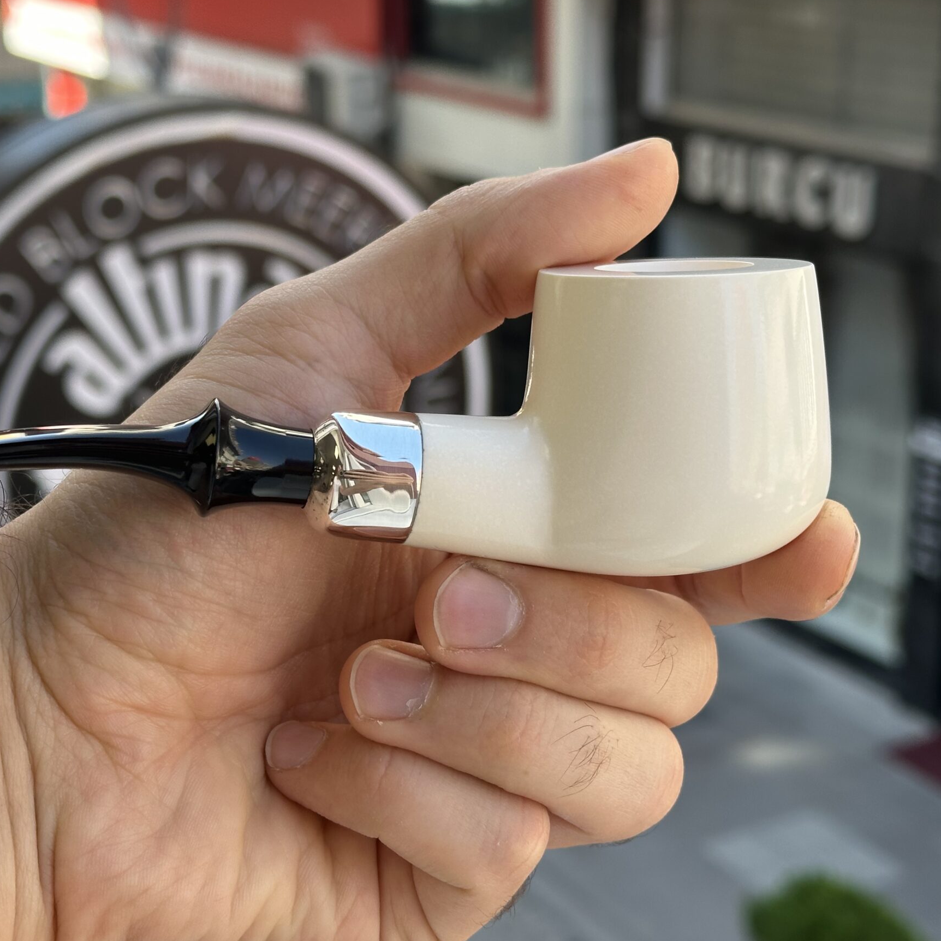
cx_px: 404
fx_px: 1938
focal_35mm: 63
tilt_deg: -17.9
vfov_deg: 27.3
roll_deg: +0.6
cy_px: 463
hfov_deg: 27.3
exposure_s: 1/489
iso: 64
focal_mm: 6.86
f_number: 1.78
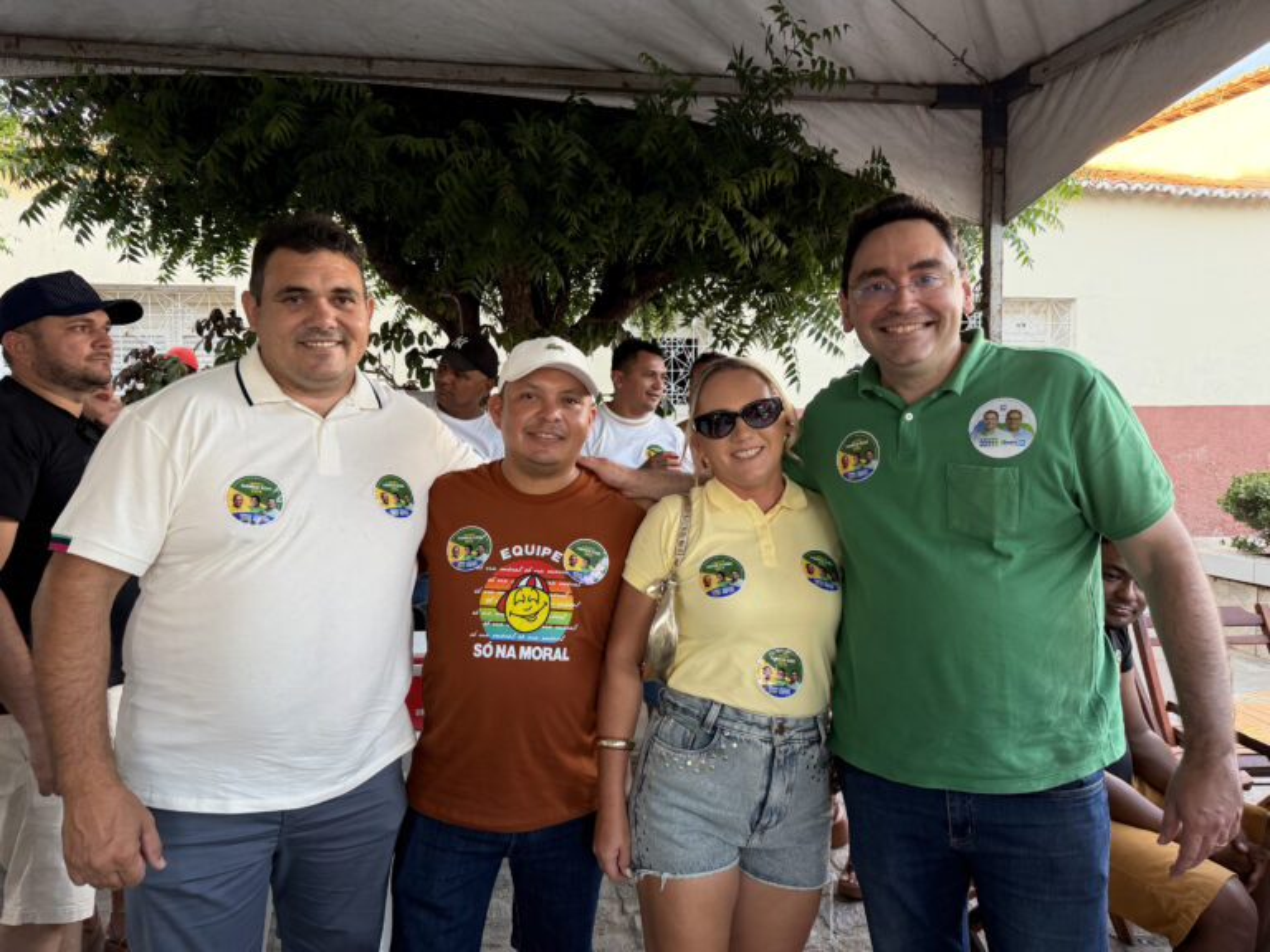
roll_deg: +0.9
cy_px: 476
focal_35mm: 24
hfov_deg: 71.6
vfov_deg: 56.8
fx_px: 881
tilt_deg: -6.4
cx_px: 635
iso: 200
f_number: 1.78
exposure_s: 1/111
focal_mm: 6.76
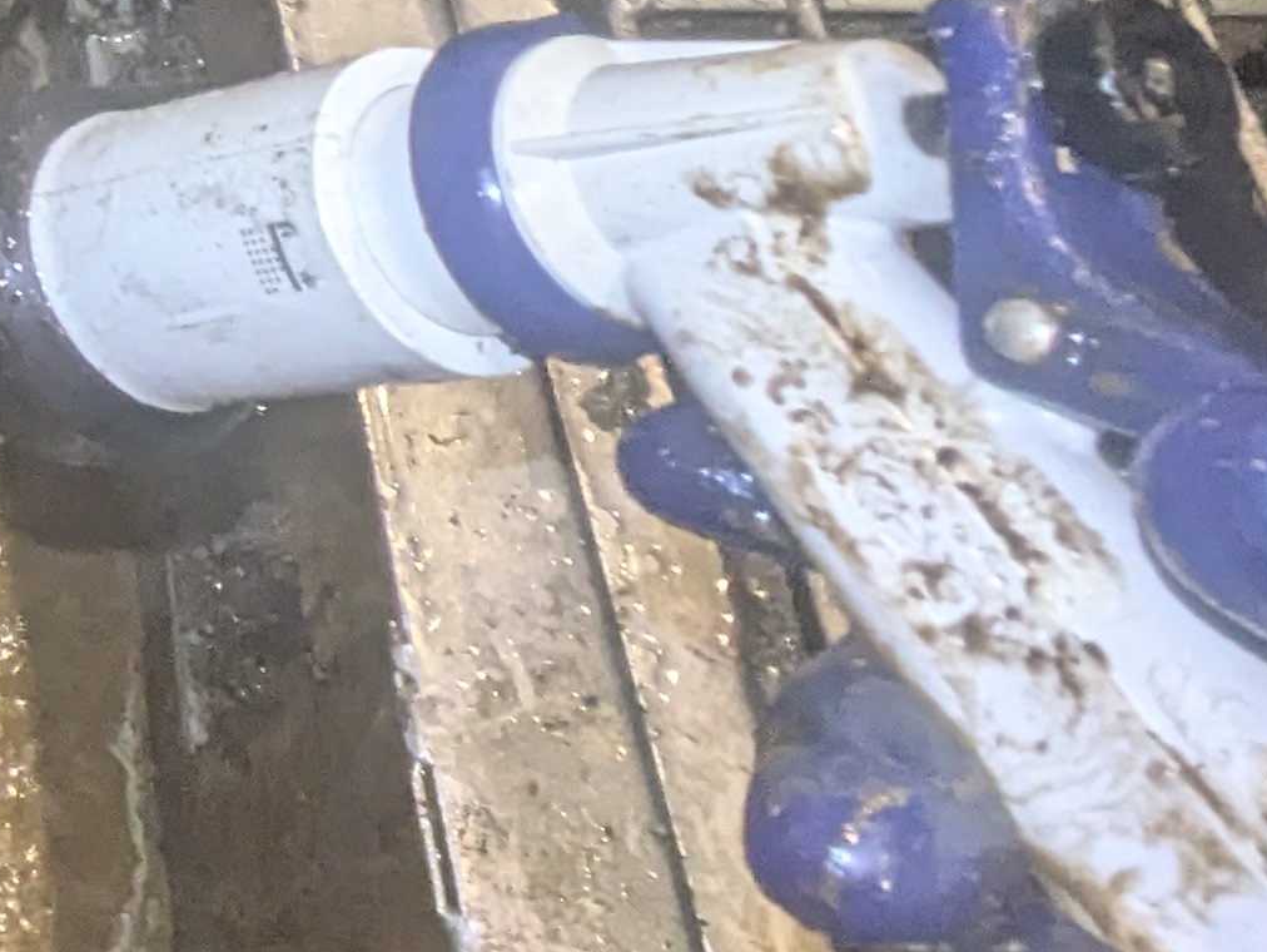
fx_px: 2344
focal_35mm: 64
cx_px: -1092
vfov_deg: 21.2
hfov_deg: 20.2
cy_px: -219
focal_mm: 1.83
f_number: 2.2
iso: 370
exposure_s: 1/60
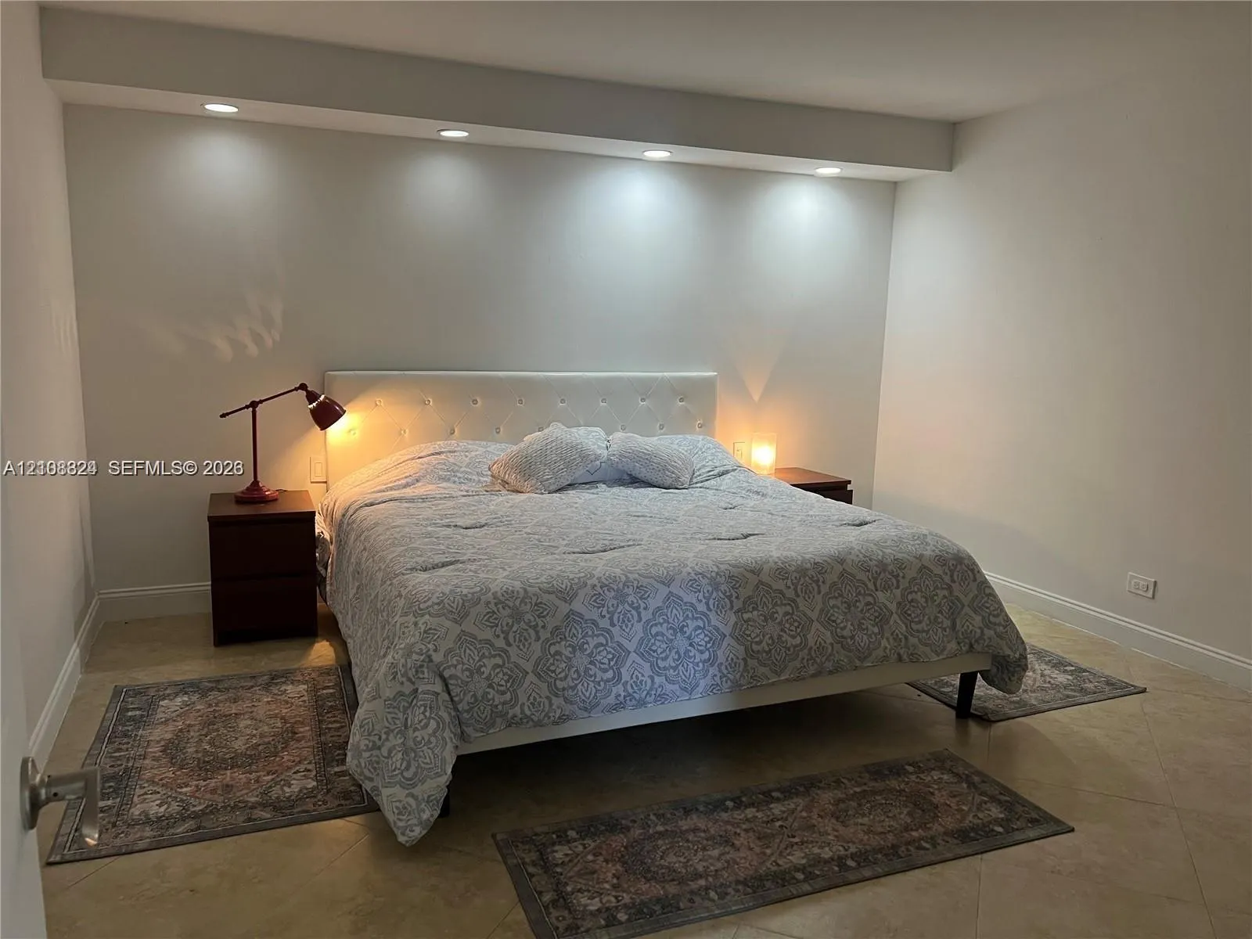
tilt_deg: -9.9
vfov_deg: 53.1
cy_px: 470
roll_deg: -1.7
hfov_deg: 67.3
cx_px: 626
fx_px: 940
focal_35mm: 26
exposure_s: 1/60
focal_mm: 5.7
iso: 100
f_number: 1.5
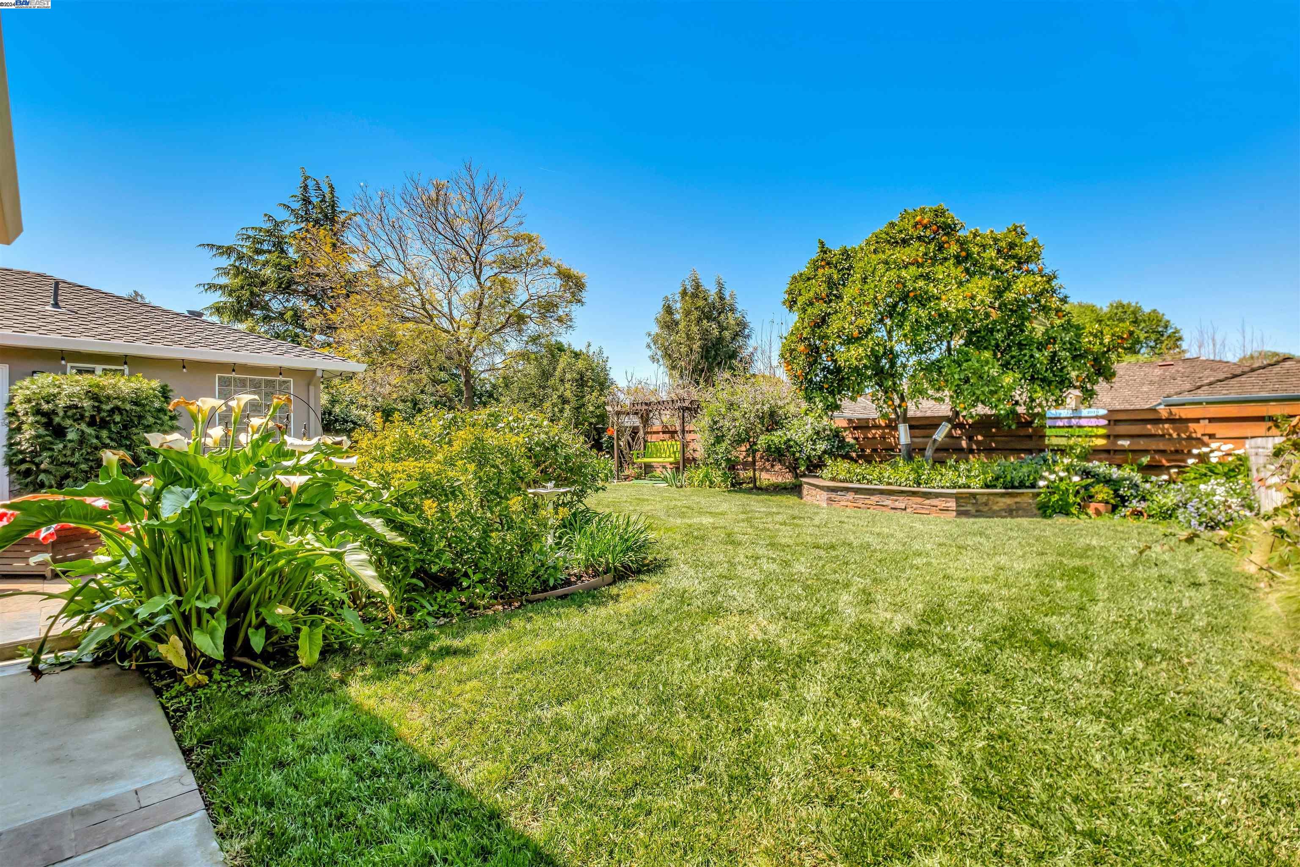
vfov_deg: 77.3
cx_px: 650
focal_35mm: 15
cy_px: 434
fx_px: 542
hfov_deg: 100.4
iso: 160
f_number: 8
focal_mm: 10
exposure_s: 1/180
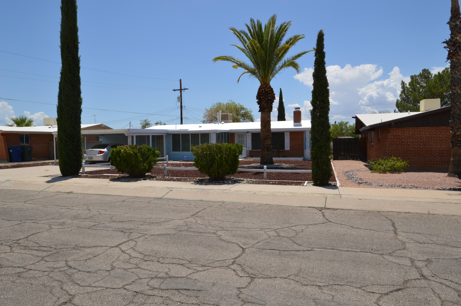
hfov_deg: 73.8
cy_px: 153
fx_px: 307
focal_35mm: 24
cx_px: 230
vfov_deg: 53.0
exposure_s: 1/200
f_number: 13
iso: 100
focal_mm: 16
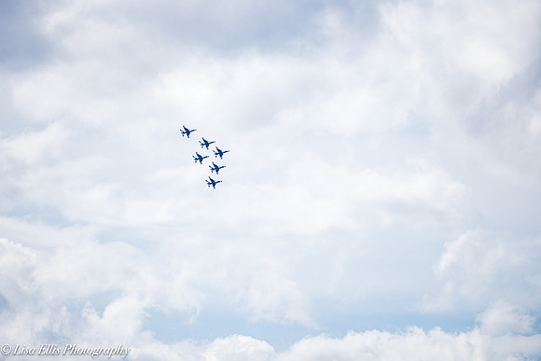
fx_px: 3607
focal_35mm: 240
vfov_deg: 5.7
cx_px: 270
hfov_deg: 8.6
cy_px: 180
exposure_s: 1/1000
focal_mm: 200
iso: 100
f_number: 5
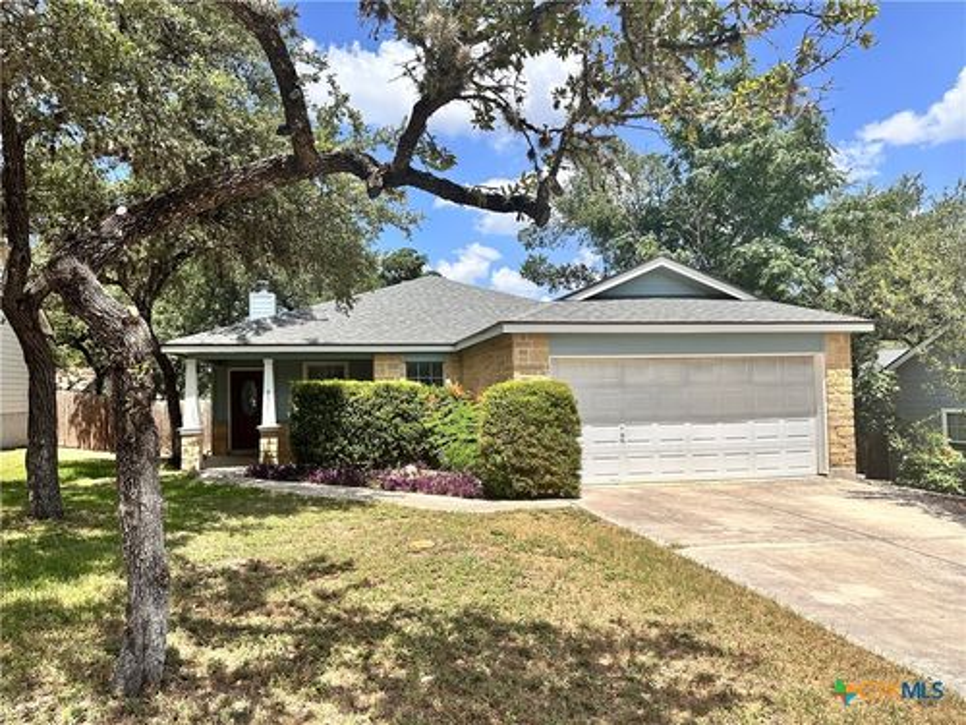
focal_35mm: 24
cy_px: 362
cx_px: 483
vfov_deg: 56.8
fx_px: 670
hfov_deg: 71.6
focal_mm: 6.86
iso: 80
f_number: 1.78
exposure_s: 1/4184
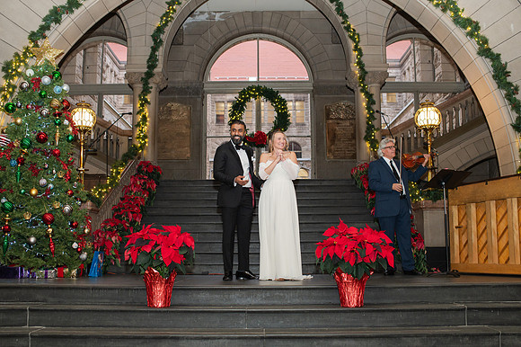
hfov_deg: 50.0
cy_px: 182
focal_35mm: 39
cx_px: 257
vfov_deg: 34.5
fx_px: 559
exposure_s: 1/200
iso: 1000
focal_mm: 35
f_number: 3.5
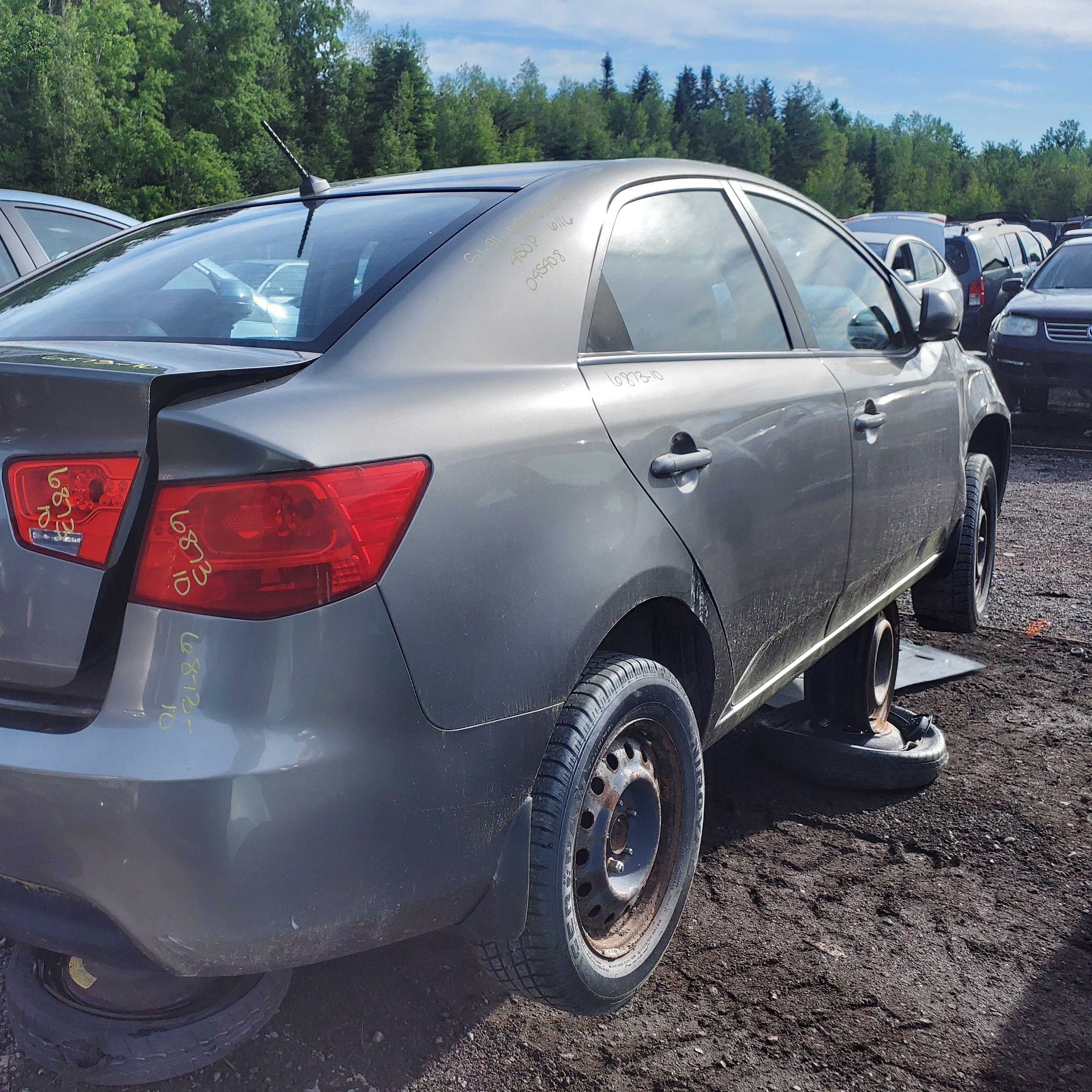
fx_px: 1106
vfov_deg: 52.5
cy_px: 542
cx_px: 360
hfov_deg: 51.5
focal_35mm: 31
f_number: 1.9
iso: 40
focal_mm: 3.58
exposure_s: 1/480
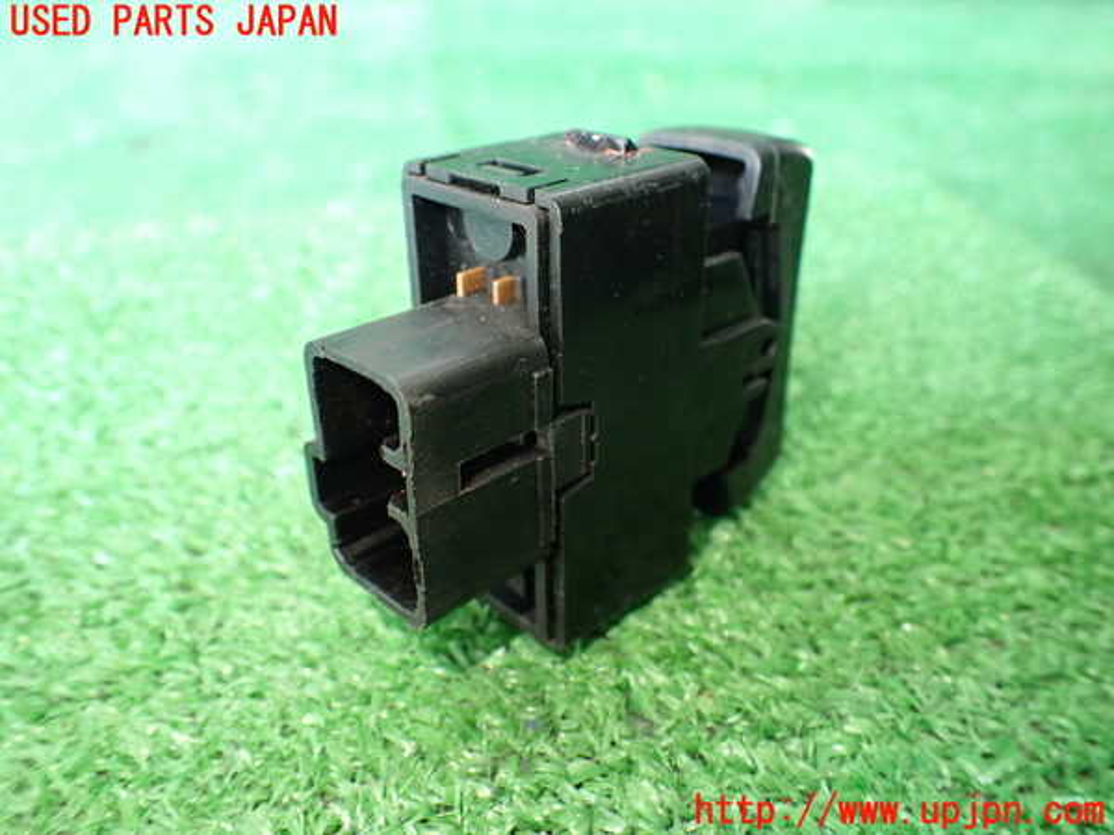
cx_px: 557
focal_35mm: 30
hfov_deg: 60.0
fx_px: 965
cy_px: 418
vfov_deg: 46.8
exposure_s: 1/100
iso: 800
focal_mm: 5.4
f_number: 2.3
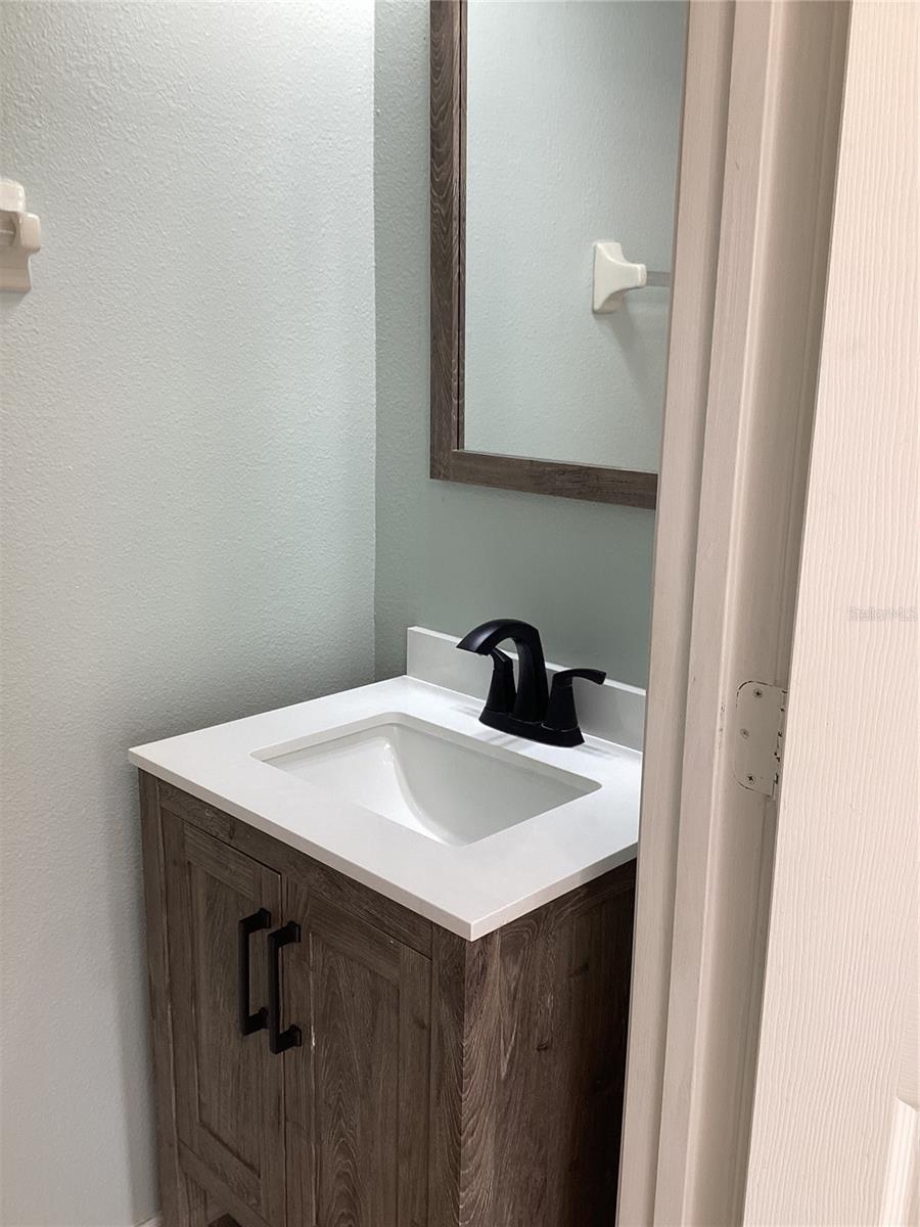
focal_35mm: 31
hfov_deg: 45.4
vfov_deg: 58.4
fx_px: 1099
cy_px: 614
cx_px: 460
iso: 64
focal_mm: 3.3
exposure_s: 1/60
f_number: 2.4
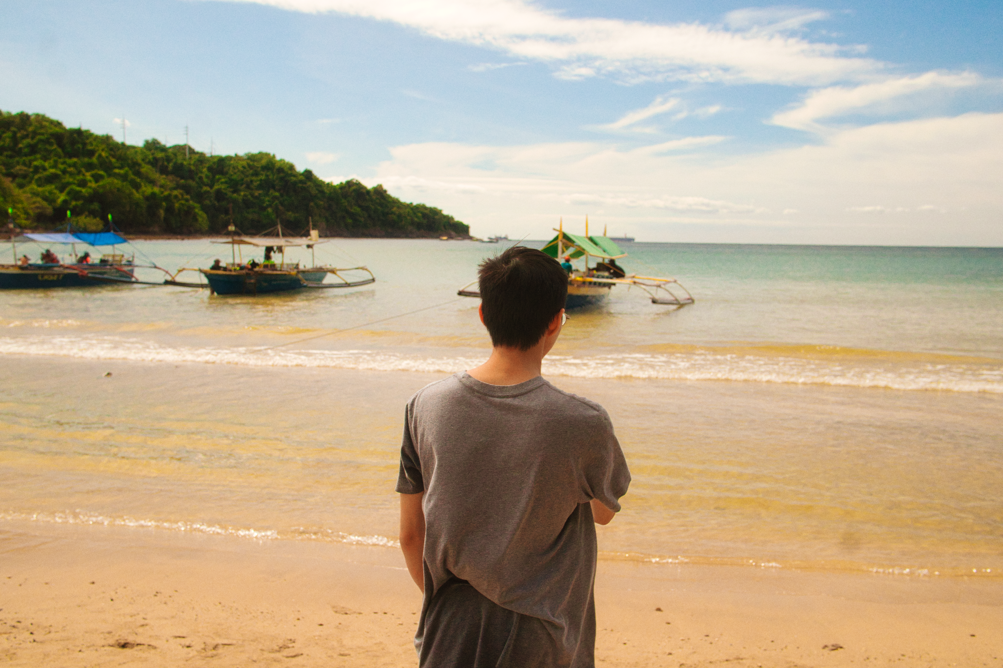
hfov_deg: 53.1
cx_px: 502
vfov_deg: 36.9
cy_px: 334
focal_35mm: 36
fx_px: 1003
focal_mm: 24
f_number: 5.6
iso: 3200
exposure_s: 1/3200
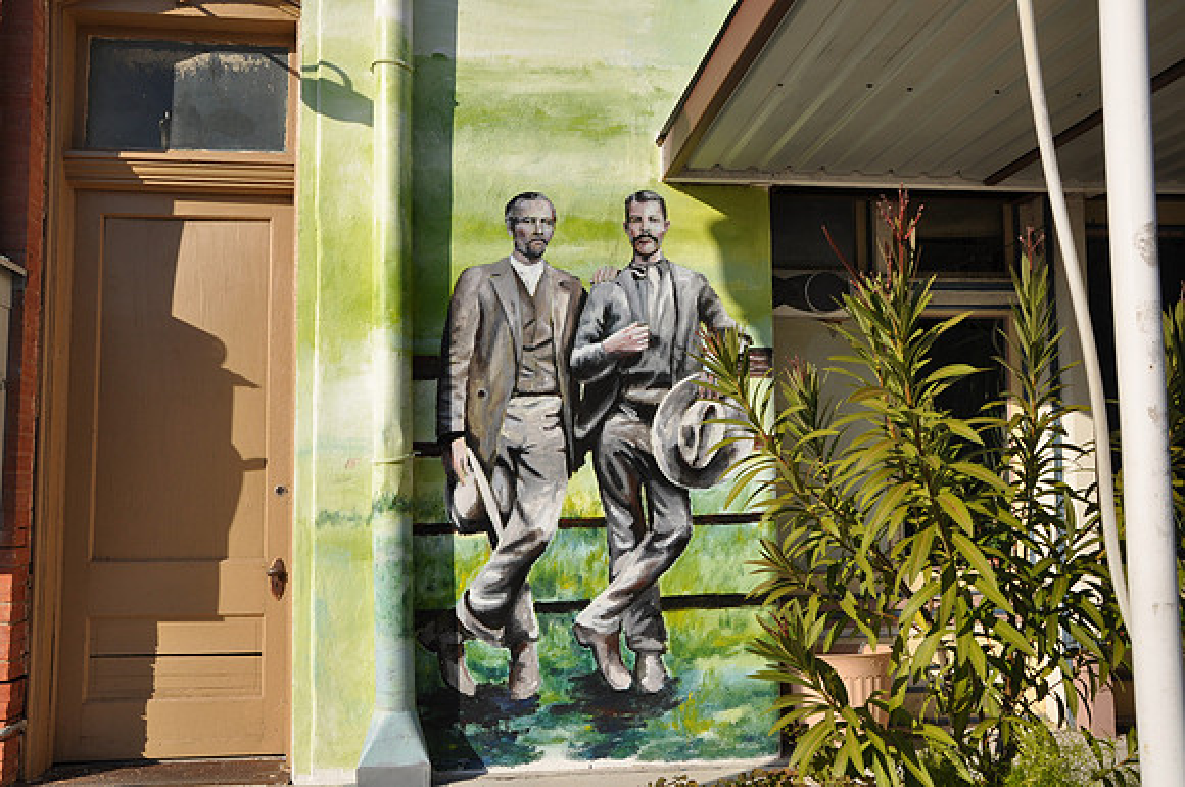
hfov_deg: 57.3
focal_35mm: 33
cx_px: 592
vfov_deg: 39.9
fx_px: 1085
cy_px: 394
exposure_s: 1/100
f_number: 10
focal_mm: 22
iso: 200
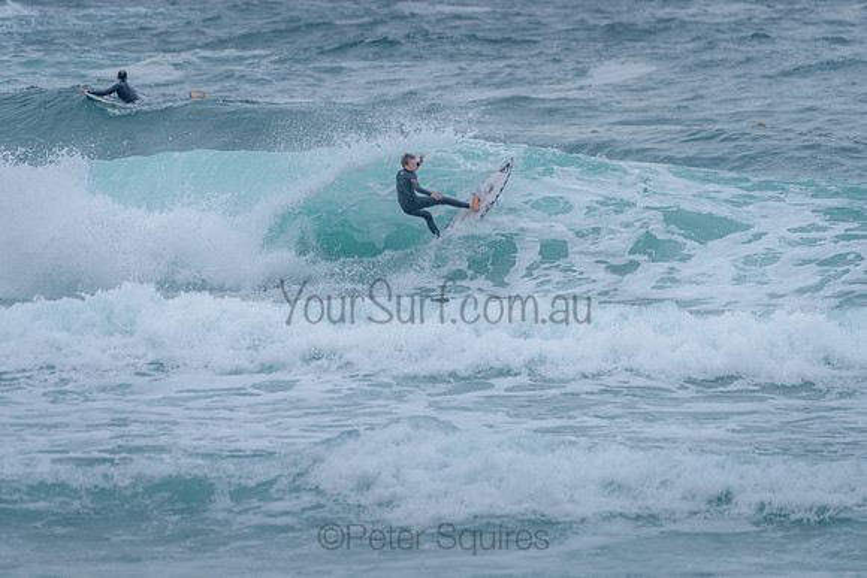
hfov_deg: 3.4
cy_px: 225
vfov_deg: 2.2
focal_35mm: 613
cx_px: 435
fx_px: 14760
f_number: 5.6
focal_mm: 500
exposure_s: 1/1250
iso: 500
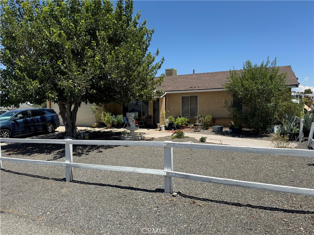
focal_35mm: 24
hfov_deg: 71.6
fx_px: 218
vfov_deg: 56.8
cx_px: 157
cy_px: 118
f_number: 1.78
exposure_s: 1/4950
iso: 80
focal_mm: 6.76
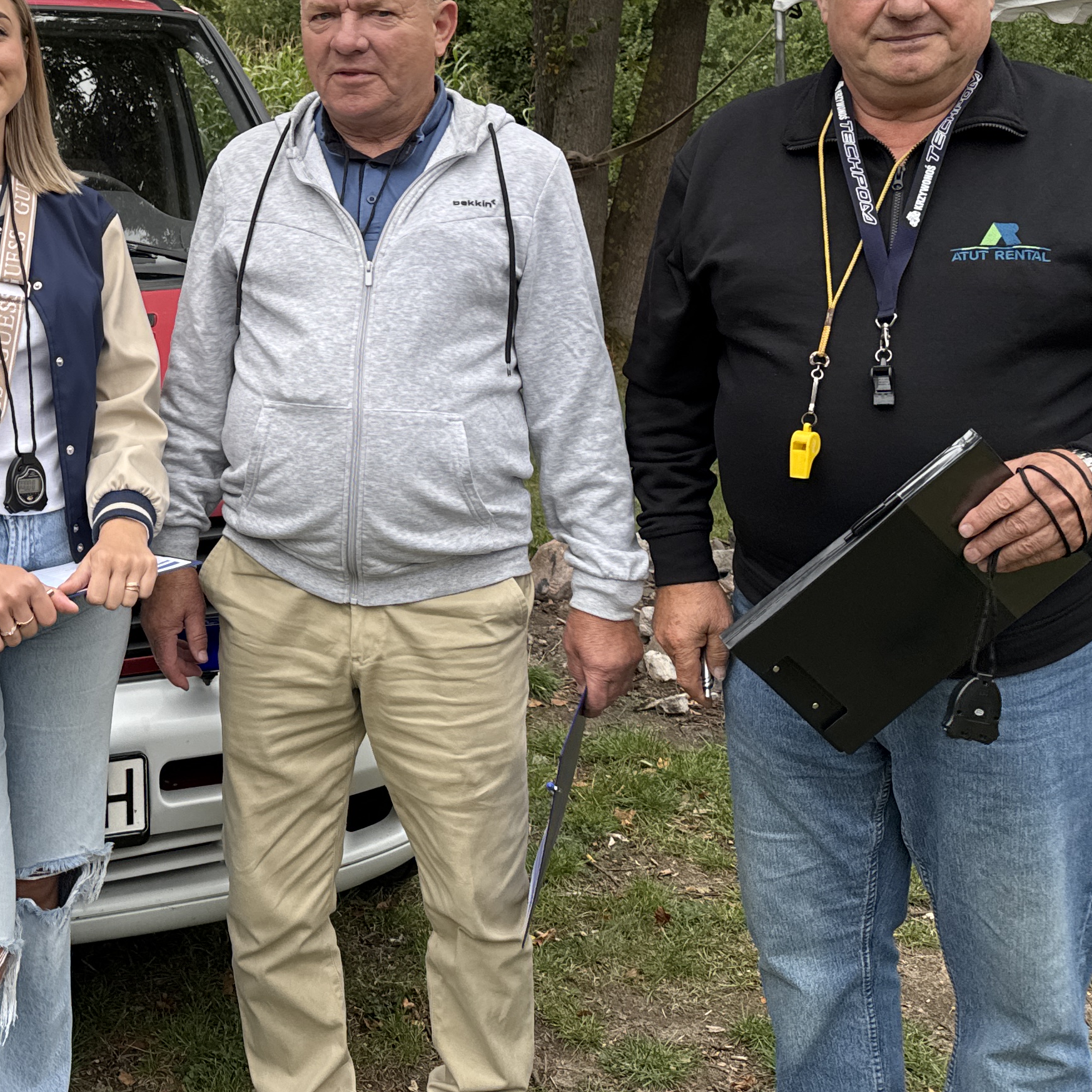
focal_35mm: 49
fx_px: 1749
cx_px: 166
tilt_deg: -3.3
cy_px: 231
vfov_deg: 33.7
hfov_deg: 33.3
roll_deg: +0.4
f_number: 1.78
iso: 80
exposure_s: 1/1076
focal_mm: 6.76
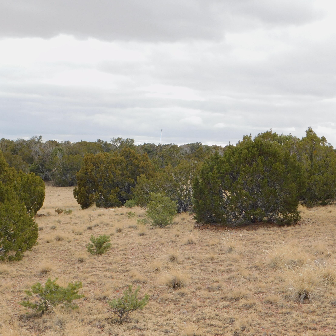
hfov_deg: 28.1
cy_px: 167
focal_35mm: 61
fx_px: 670
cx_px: 147
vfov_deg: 28.2
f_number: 3.8
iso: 125
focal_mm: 9
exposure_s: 1/400
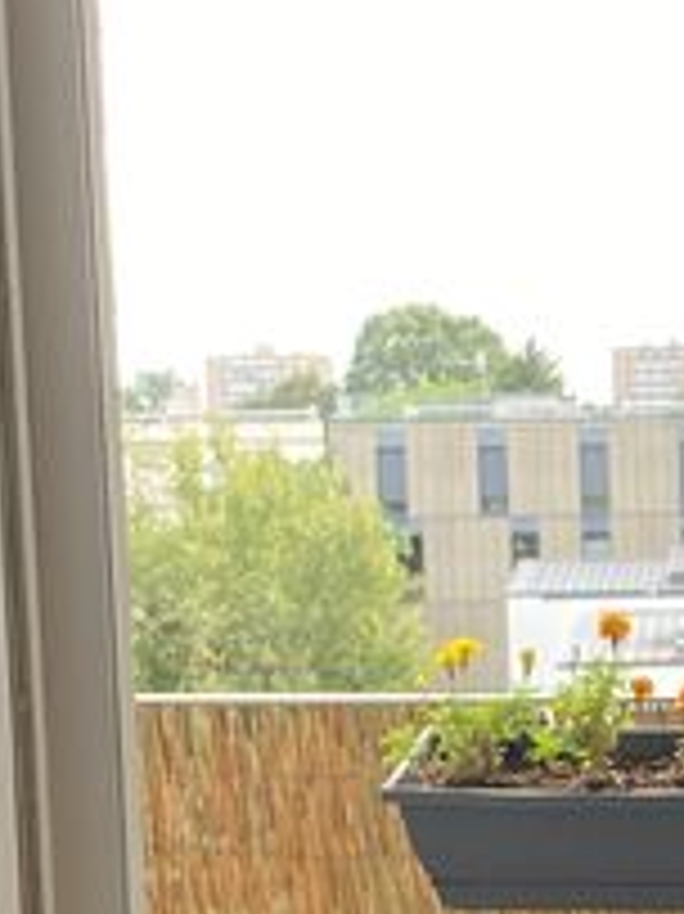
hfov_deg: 11.2
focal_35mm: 128
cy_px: 873
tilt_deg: -6.6
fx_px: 3376
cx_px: 954
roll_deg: +1.2
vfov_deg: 15.2
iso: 32
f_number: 1.8
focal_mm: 4.25
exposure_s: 1/162
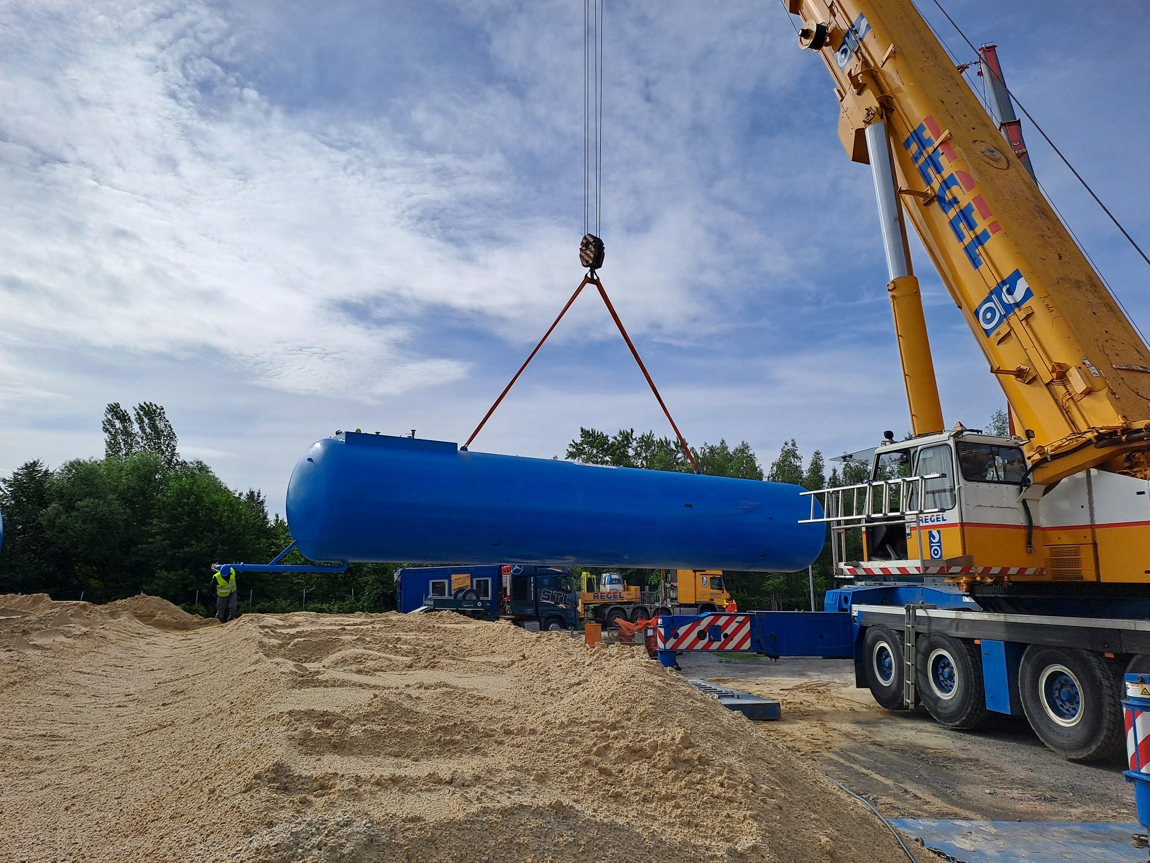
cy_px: 432
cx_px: 575
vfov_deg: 54.9
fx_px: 831
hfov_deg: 69.4
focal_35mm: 25
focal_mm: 4.65
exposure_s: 1/4950
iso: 32
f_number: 1.8
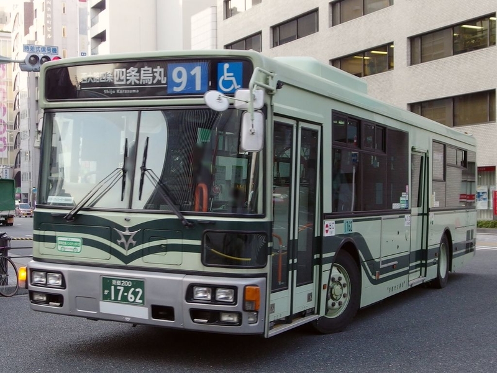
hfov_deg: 52.6
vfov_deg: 40.7
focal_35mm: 35
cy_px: 186
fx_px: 503
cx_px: 248
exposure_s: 1/250
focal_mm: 7.5
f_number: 2.2
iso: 200
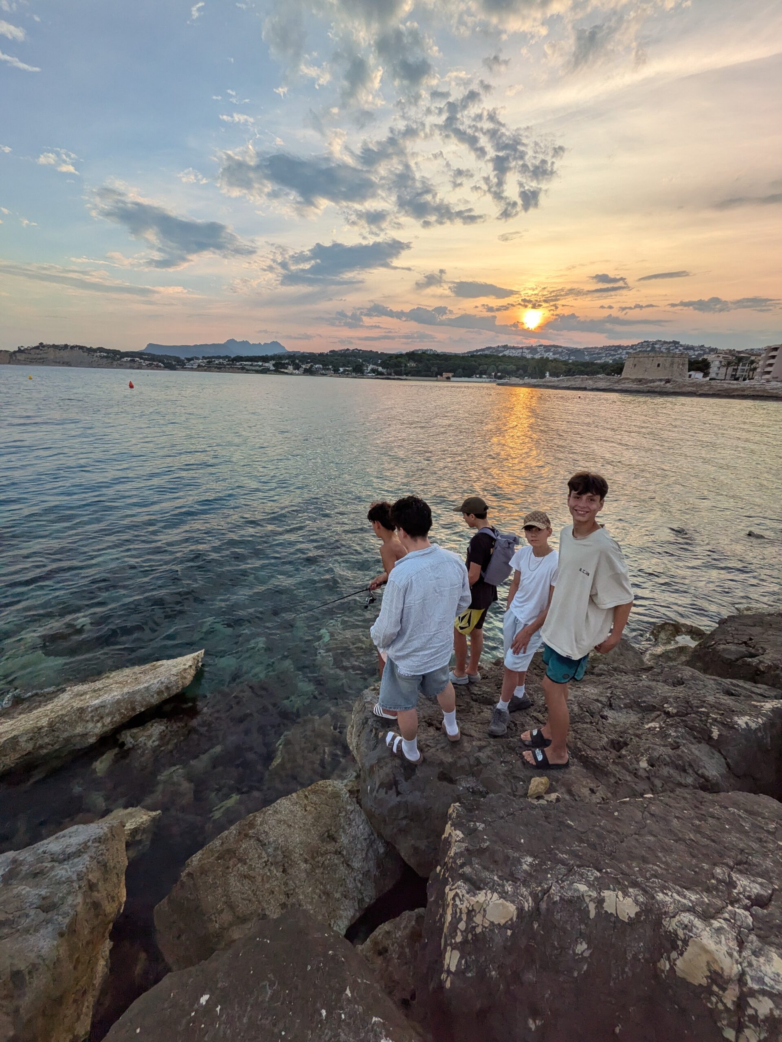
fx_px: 422
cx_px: 391
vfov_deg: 102.1
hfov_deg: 85.7
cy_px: 521
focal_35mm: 14
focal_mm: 1.85
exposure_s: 1/1815
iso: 51
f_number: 2.2
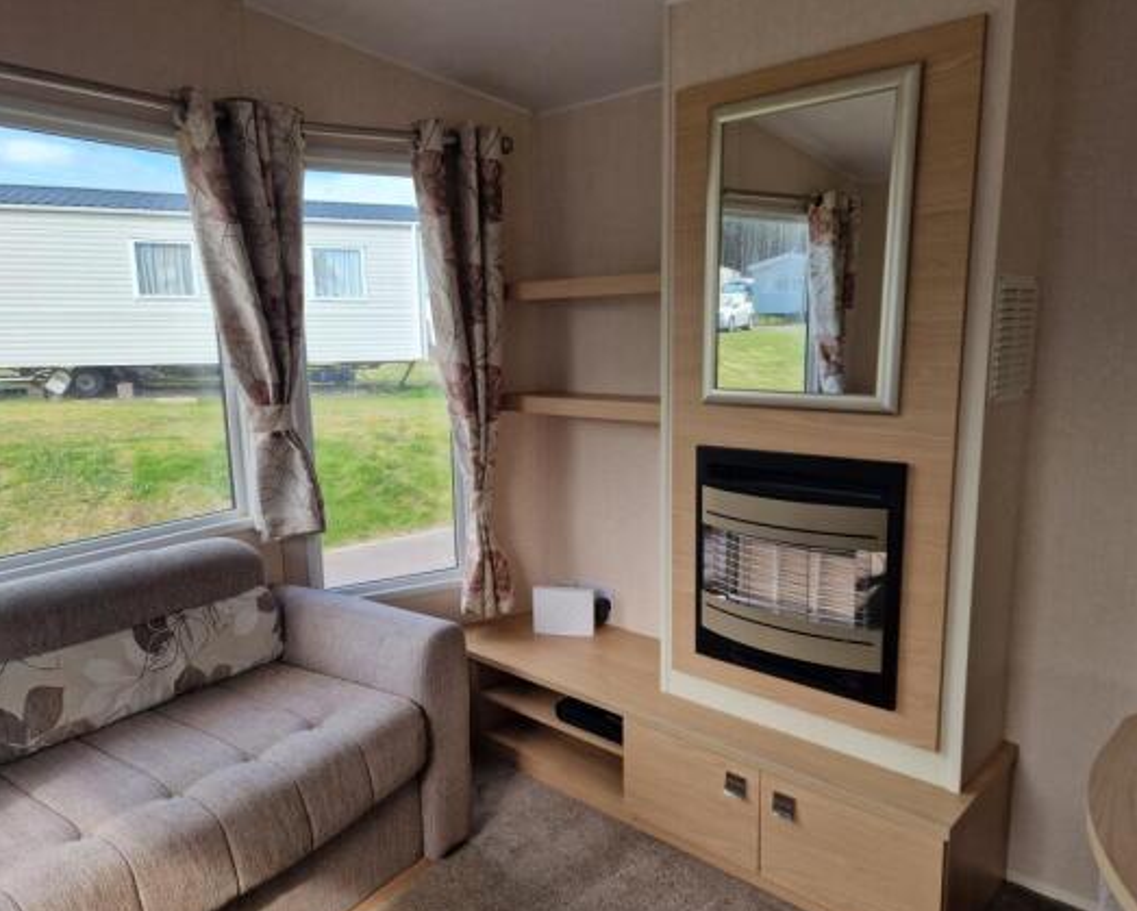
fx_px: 842
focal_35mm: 25
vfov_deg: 56.8
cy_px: 473
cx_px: 558
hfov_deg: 68.1
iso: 50
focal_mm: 5.4
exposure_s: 1/366
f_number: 1.8
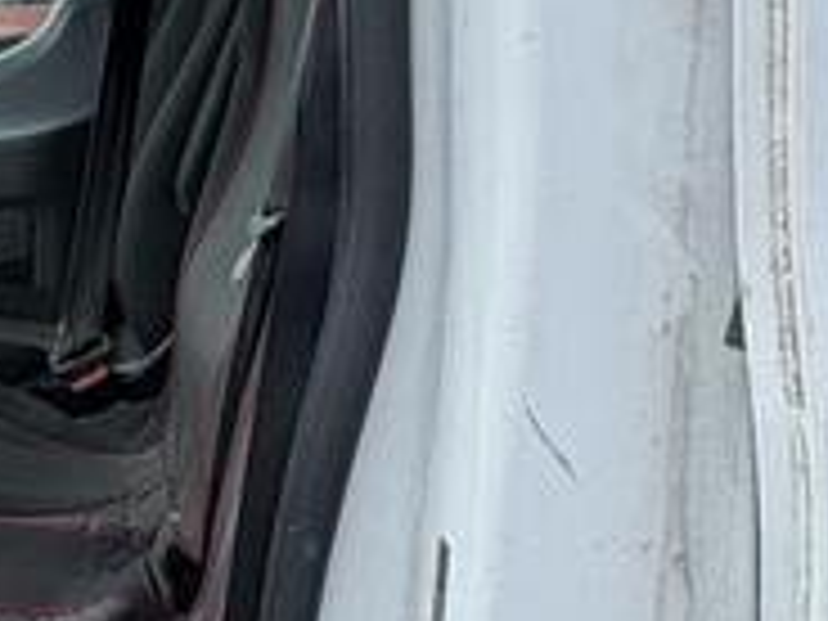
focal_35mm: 68
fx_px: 1627
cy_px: 387
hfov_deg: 27.2
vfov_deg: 21.6
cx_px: 36
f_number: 2.2
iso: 40
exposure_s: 1/561
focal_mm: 2.22
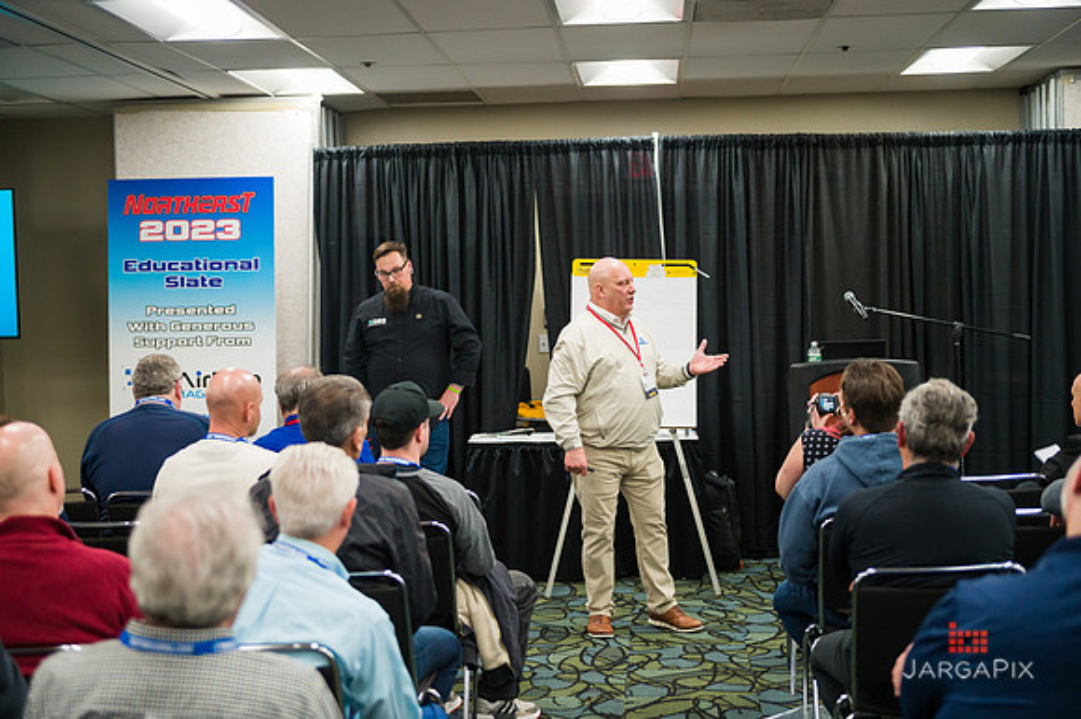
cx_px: 540
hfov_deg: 33.4
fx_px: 1801
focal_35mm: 60
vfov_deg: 22.6
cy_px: 360
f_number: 3.2
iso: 3200
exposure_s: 1/640
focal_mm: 60
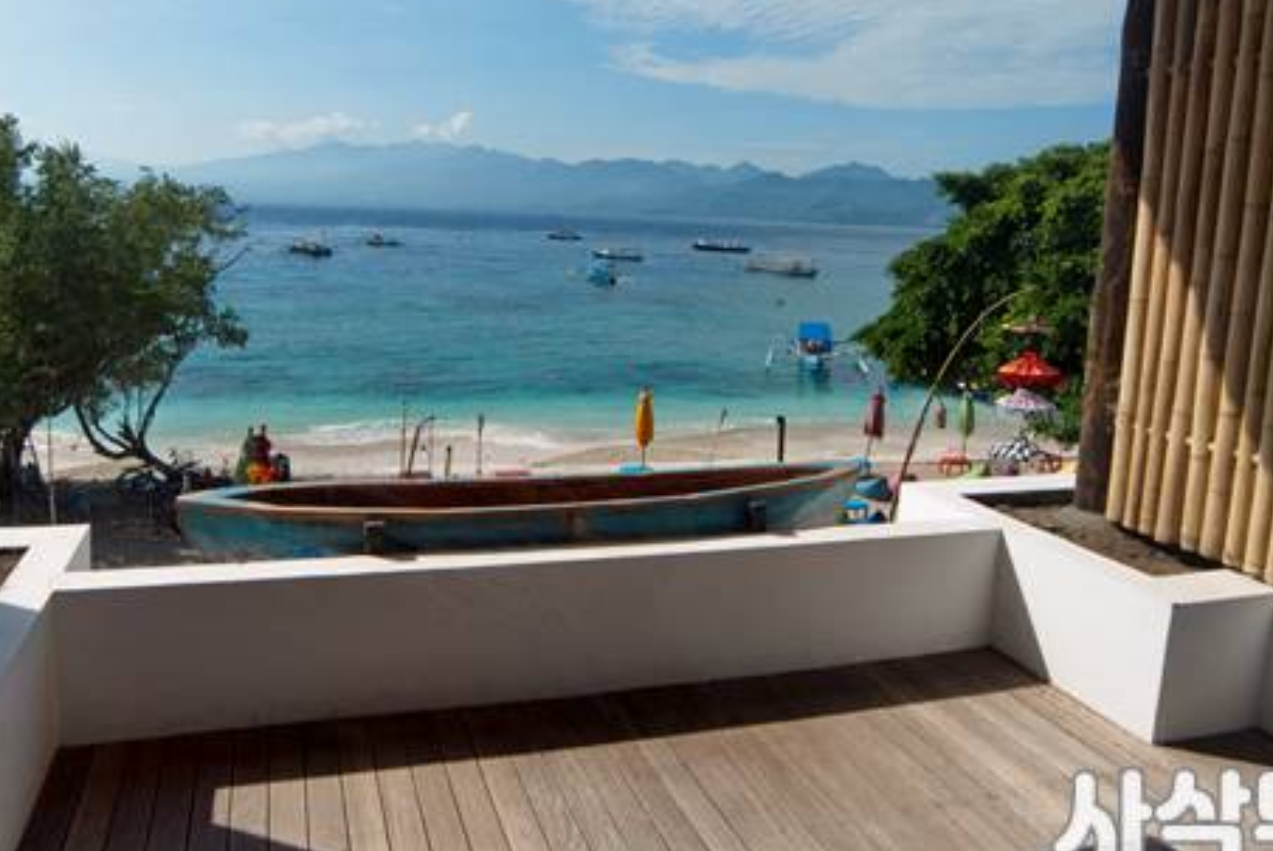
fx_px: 920
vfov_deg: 49.3
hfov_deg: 68.9
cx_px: 529
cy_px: 340
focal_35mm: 26
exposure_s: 1/500
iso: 200
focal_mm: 14
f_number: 11
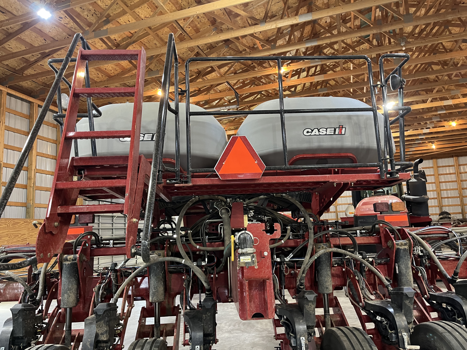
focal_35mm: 26
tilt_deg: +9.7
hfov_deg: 67.3
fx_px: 351
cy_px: 175
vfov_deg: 53.1
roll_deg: +2.9
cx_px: 234
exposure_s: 1/60
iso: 400
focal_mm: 5.1
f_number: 1.6
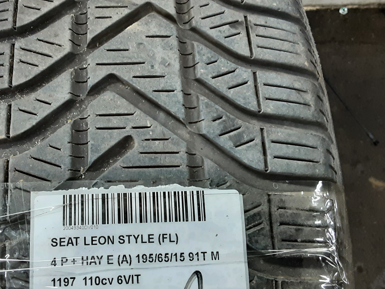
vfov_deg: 36.0
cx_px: 131
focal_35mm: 40
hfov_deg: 46.1
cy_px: 142
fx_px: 445
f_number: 1.9
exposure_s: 1/33
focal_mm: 2.91
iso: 160
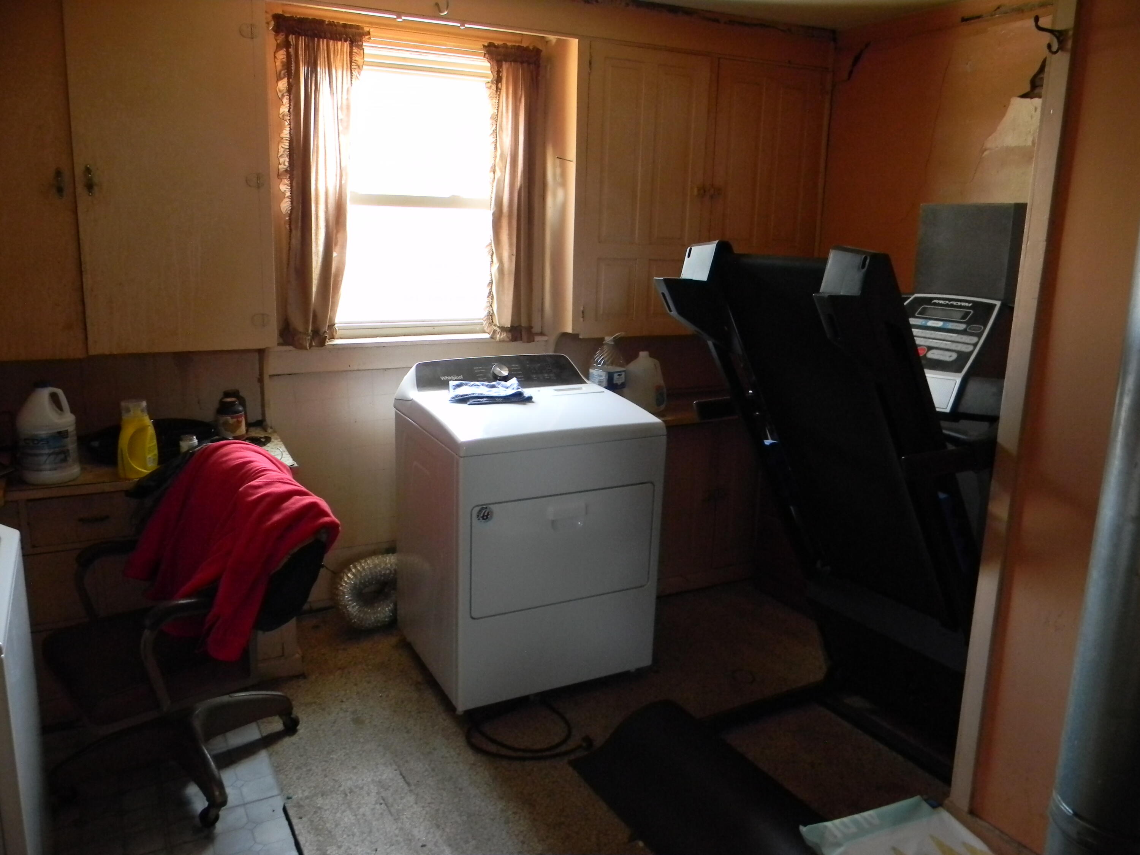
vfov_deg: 49.7
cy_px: 428
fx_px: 922
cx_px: 570
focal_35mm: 28
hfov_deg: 63.4
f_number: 3.5
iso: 400
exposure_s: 1/25.1
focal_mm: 5
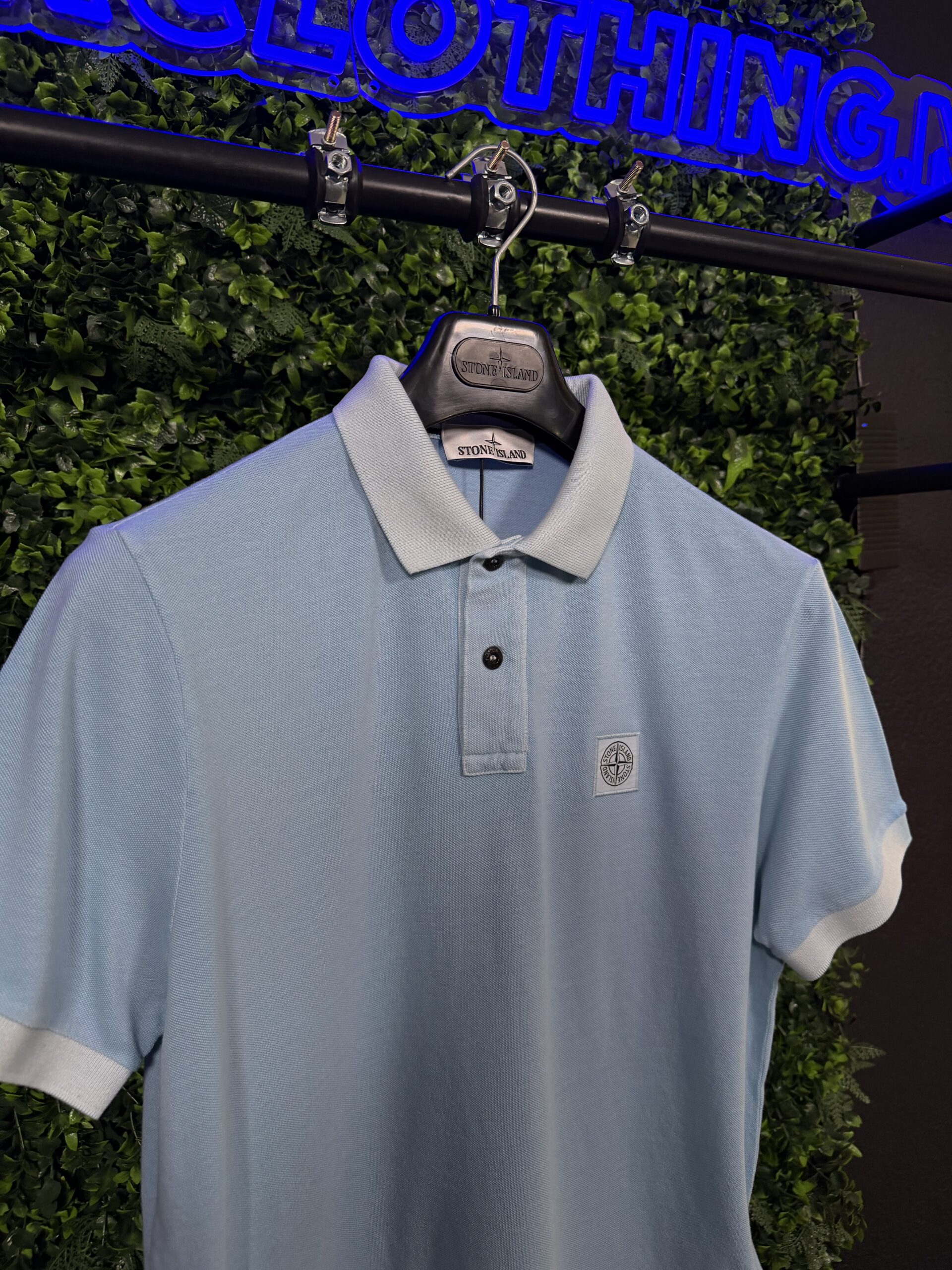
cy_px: 635
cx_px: 476
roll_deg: -0.1
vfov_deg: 71.6
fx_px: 880
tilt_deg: -3.8
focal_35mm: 24
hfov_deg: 56.8
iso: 200
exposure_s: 1/63
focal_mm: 6.76
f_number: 1.78
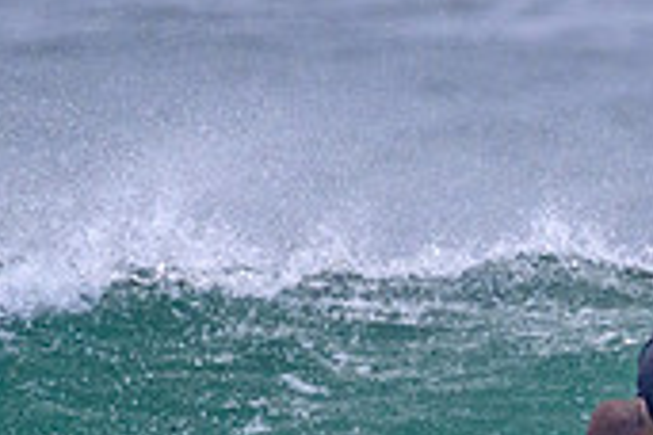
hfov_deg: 0.8
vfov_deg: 0.5
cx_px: 760
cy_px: 570
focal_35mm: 2573
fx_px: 46668
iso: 2200
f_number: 11
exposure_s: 1/1600
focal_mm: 760
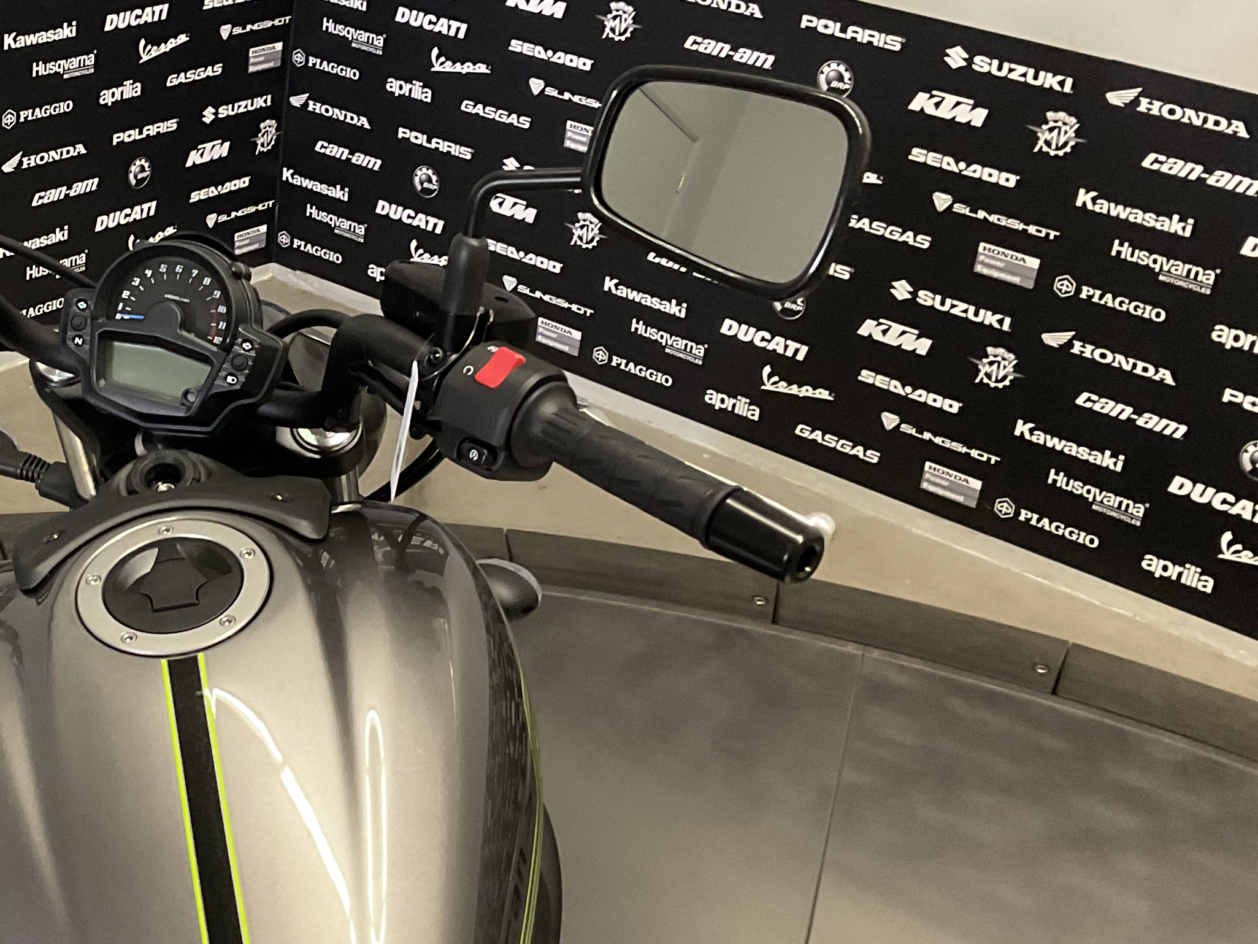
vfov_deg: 25.7
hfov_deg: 32.5
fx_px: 2072
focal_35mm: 57
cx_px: 190
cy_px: 447
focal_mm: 3
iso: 200
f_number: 1.8
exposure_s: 1/40
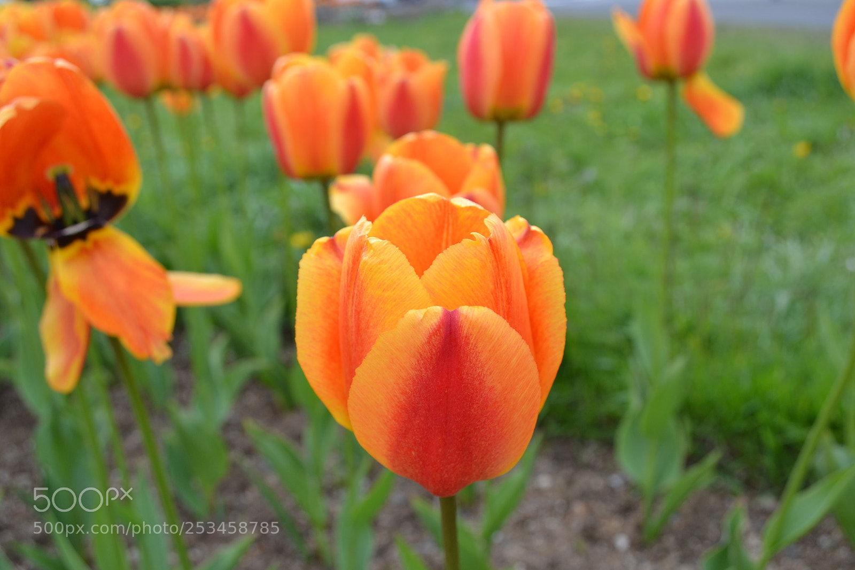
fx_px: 784
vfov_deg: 40.0
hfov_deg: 57.2
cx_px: 428
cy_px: 285
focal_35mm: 33
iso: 140
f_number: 5.6
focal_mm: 22
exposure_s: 1/125
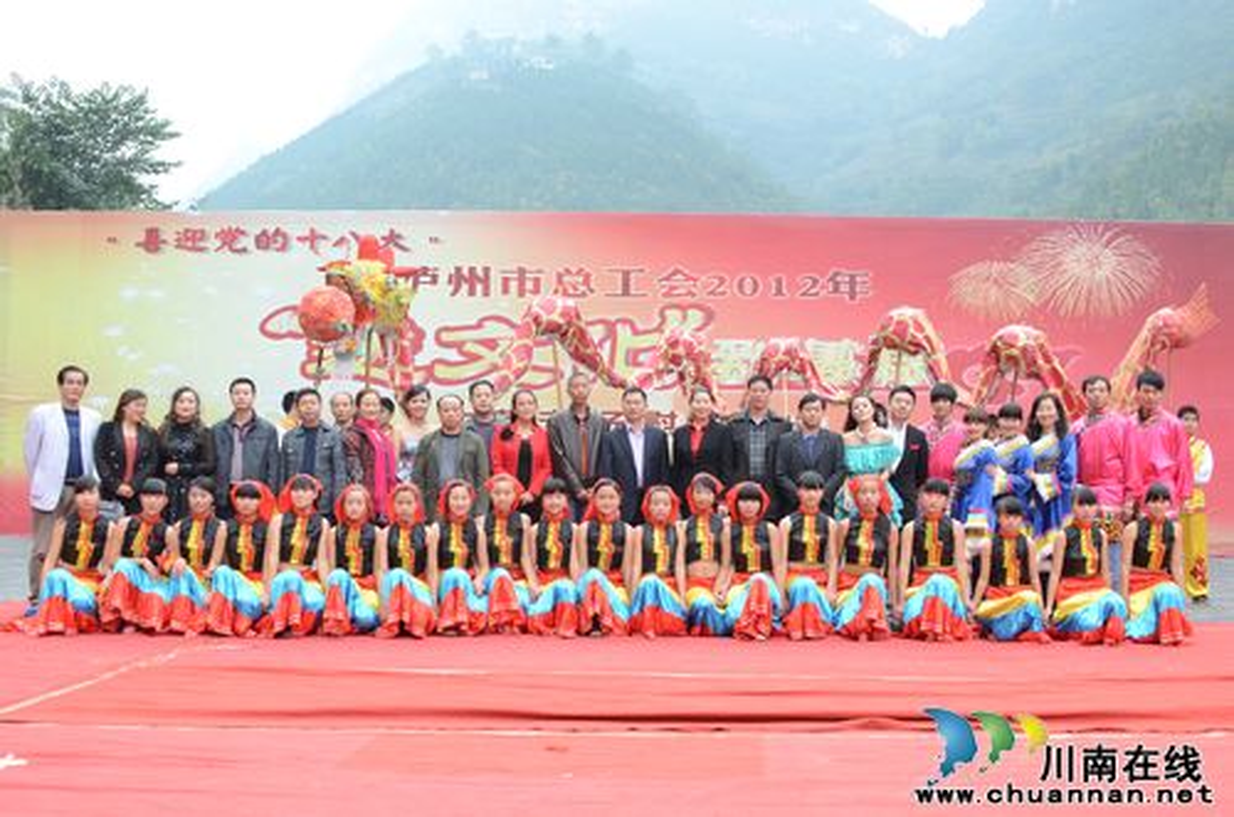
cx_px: 617
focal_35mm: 42
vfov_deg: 31.7
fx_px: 1436
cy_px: 408
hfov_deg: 46.5
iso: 200
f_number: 5
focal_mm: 28
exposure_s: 1/100
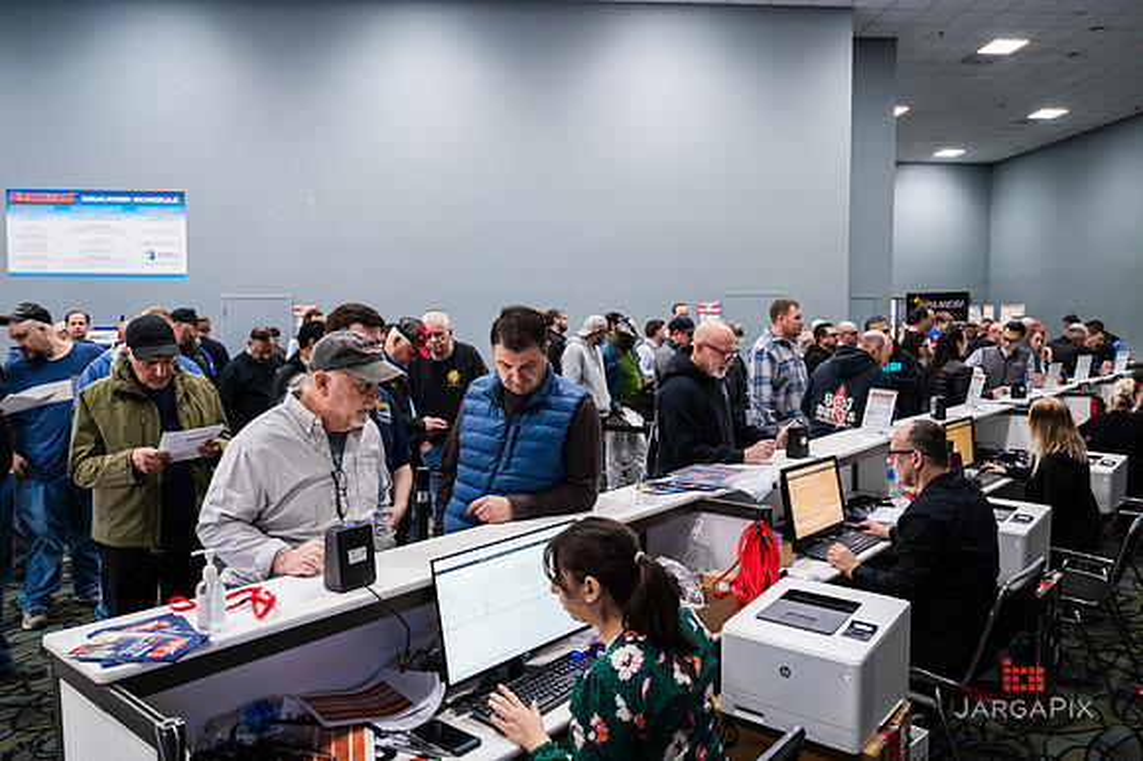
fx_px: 845
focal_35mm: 27
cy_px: 380
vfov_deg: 48.5
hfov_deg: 68.1
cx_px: 572
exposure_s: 1/200
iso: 3200
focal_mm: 26.5
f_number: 3.2
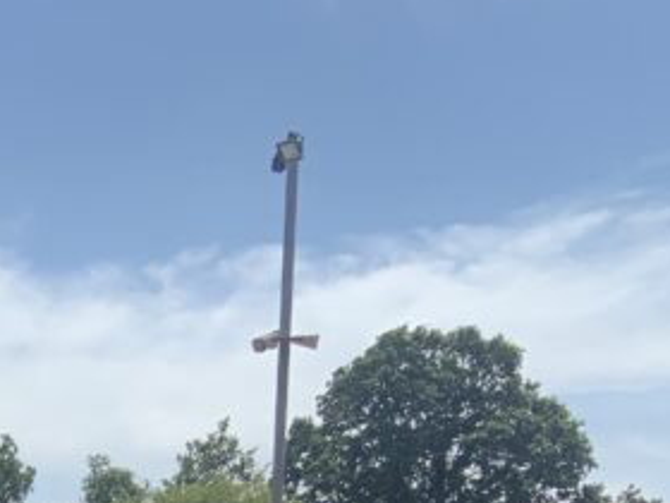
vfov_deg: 12.7
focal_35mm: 106
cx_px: -388
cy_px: 903
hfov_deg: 16.6
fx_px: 2052
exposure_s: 1/1786
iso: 16
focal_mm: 3
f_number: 1.8
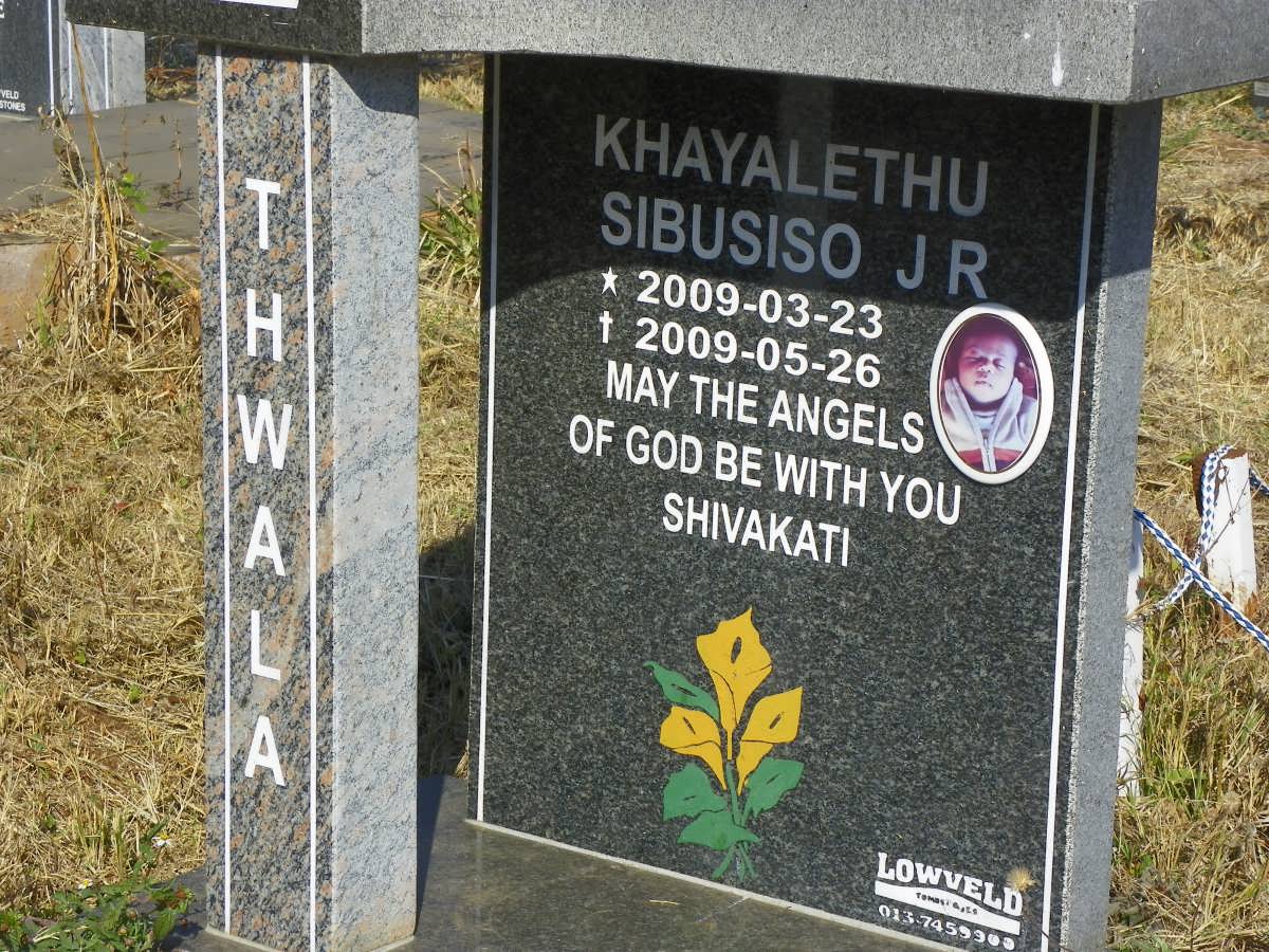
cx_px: 634
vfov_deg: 15.2
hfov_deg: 20.2
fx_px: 3556
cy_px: 476
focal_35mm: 97
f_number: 5.6
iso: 64
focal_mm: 17.3
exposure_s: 1/250
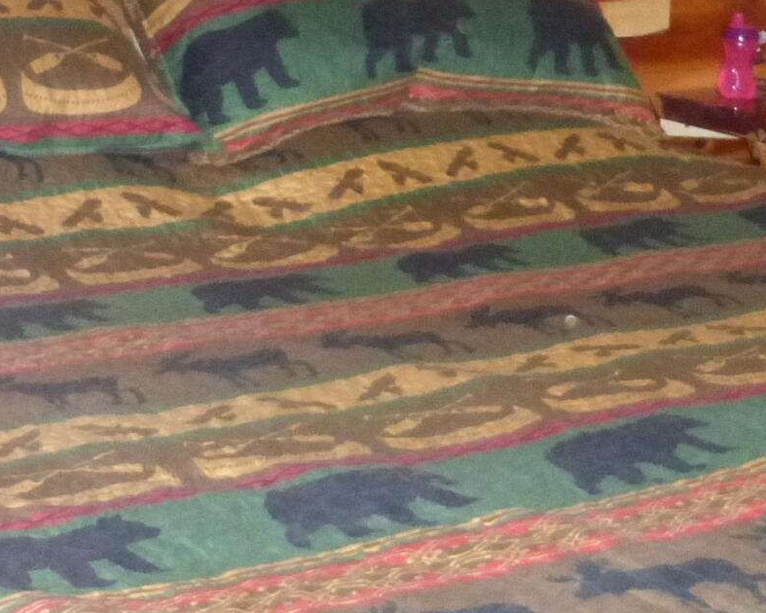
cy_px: 90
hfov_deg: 20.4
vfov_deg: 16.4
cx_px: 561
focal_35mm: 93
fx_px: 2109
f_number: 3.3
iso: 800
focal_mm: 4.3
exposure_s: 1/60
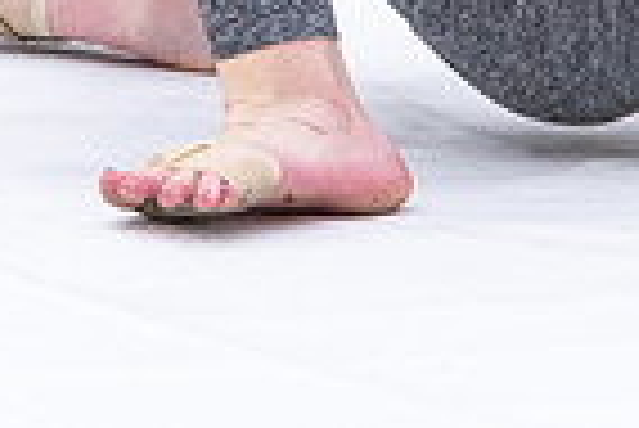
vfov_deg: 2.6
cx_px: 24
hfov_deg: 3.9
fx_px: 9328
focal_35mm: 525
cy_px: -820
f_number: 4
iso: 1600
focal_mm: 86
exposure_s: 1/320
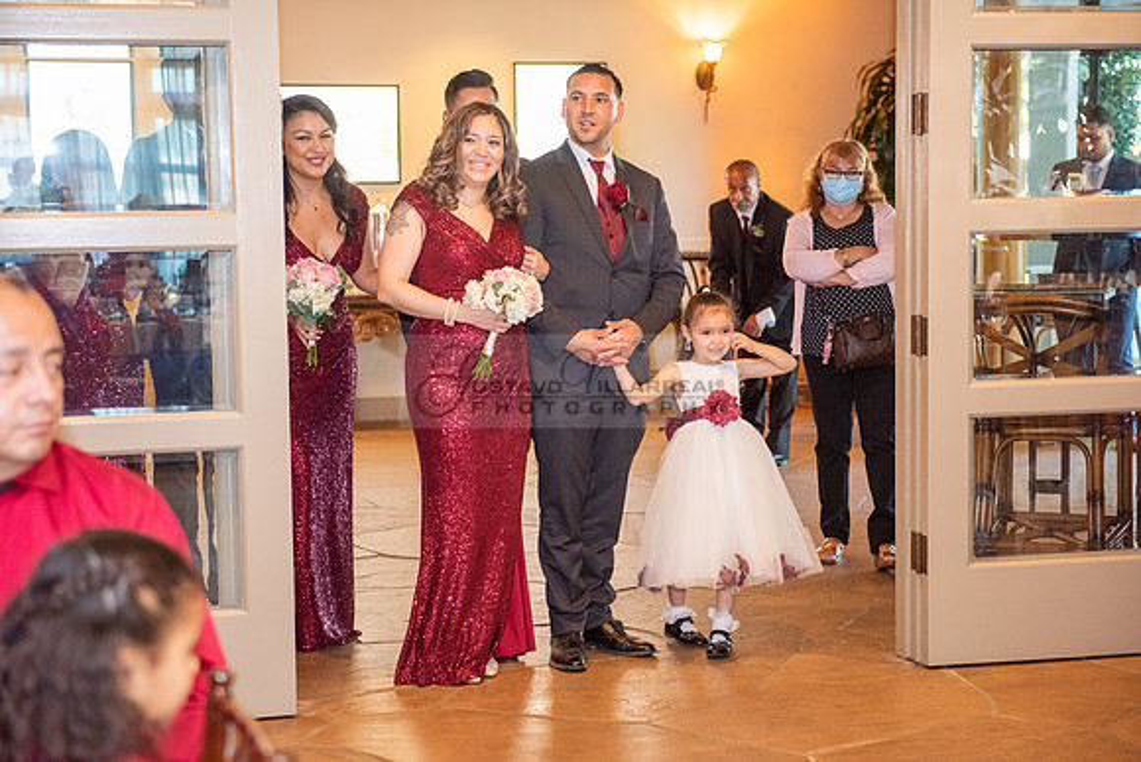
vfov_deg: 20.6
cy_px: 381
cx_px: 570
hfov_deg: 30.5
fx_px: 2092
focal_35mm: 66
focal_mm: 66
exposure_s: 1/125
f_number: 3.5
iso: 1600
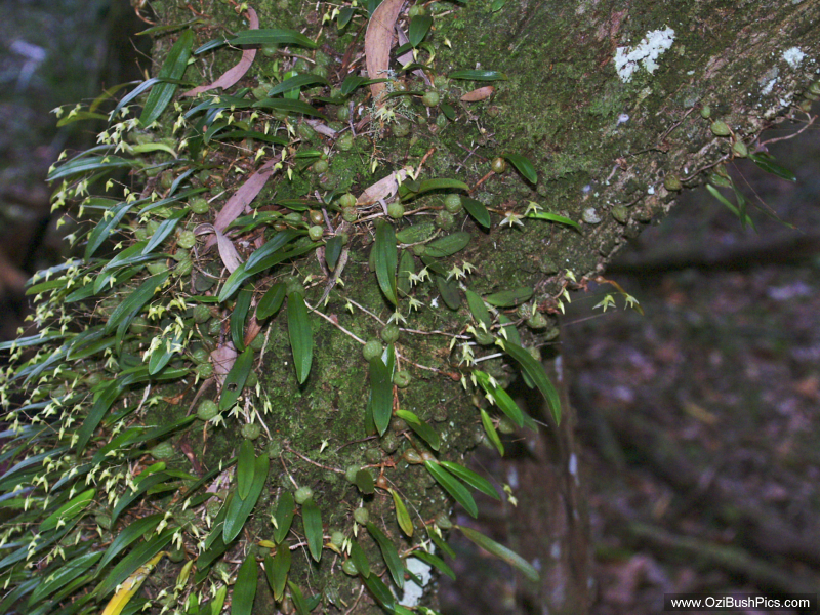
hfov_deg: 21.5
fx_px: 2156
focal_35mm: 91
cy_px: 308
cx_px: 410
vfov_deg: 16.2
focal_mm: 22.52
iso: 200
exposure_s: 1/90
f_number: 3.5
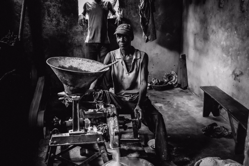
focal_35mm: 44
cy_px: 83
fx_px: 304
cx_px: 124
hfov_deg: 44.5
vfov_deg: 30.5
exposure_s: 1/50
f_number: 4
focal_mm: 29
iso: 3200
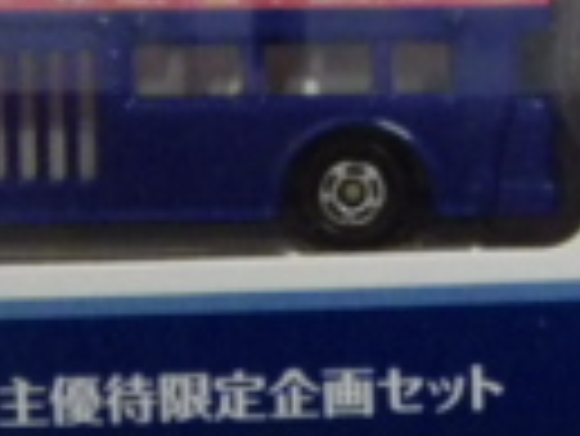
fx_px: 4159
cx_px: 679
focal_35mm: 248
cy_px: -351
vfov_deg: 5.9
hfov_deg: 7.9
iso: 800
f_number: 3.8
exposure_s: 1/45
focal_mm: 9
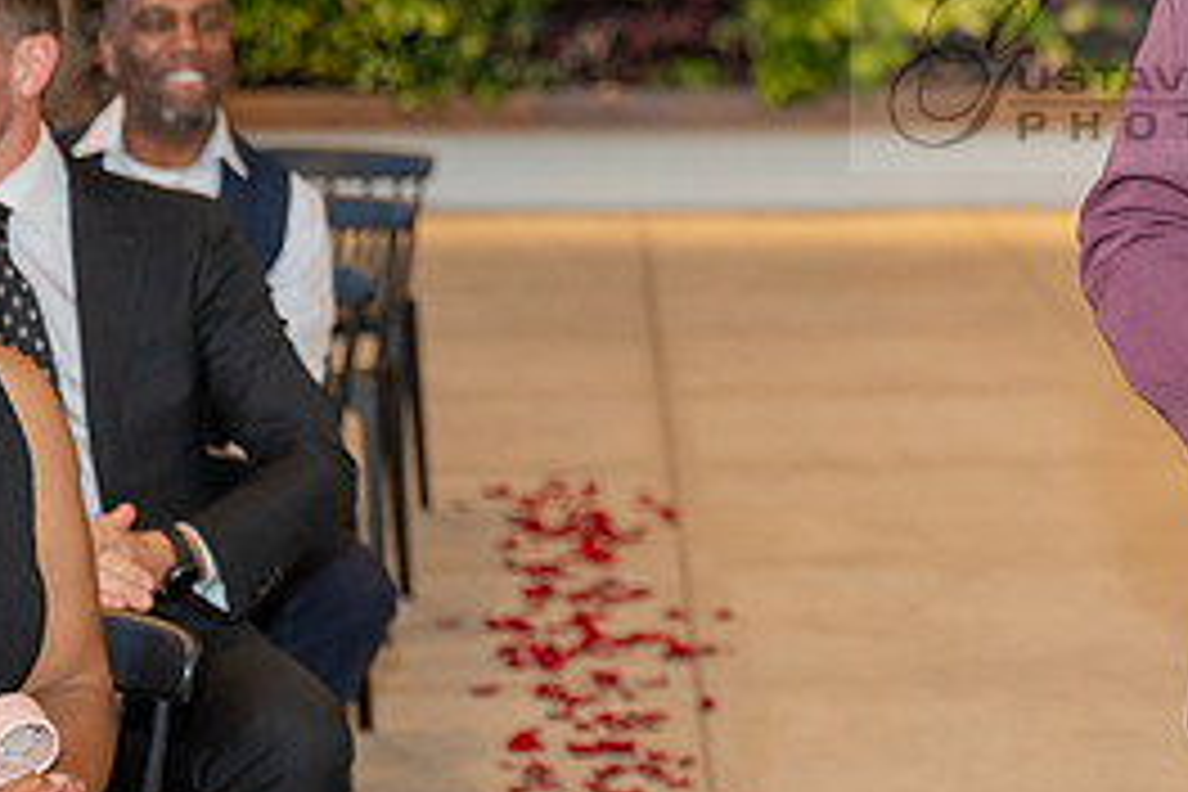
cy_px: 65
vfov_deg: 10.9
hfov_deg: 16.0
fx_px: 4125
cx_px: 1242
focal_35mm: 125
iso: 1000
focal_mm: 57
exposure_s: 1/200
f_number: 2.8
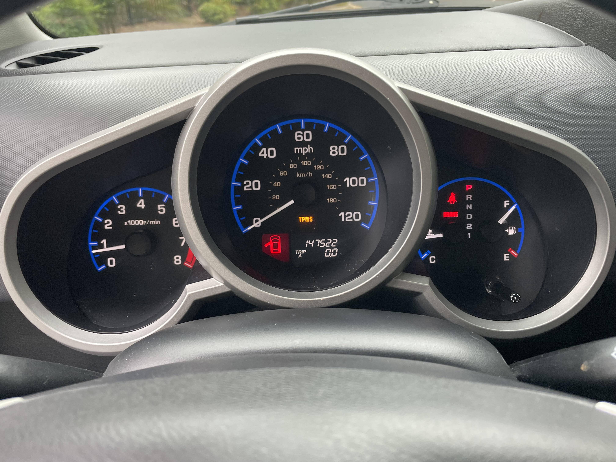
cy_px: 231
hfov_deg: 67.3
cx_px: 308
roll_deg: +0.6
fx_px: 463
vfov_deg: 53.1
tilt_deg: -28.0
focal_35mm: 26
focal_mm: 4.2
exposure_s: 1/115
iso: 125
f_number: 1.6
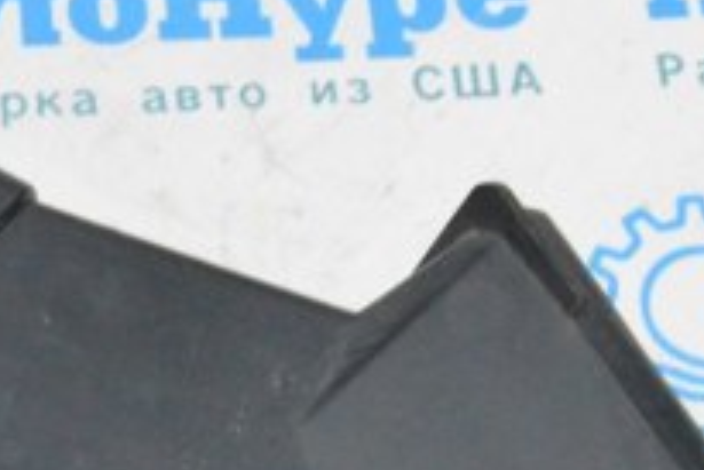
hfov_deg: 14.6
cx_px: 209
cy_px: 530
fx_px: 2740
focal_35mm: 140
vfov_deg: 9.7
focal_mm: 30
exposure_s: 1/15
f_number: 20
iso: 6400
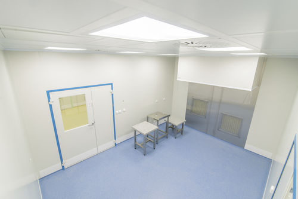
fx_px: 132
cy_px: 100
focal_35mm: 16
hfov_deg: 96.8
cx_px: 149
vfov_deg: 73.7
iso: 280
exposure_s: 1/40
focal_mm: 16
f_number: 6.3
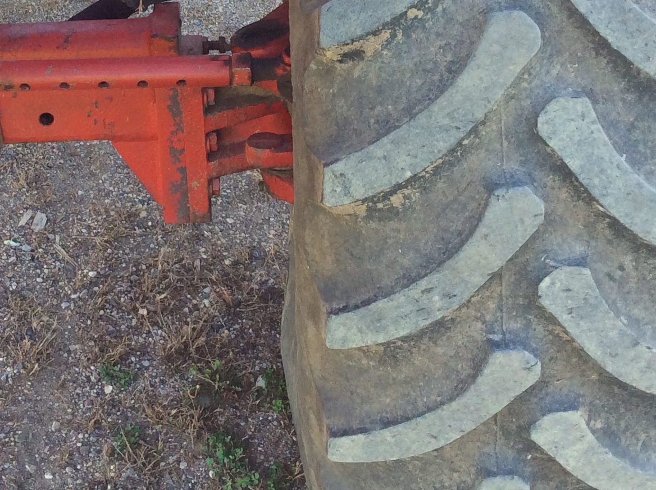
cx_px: 248
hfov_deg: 27.3
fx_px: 1344
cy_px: 67
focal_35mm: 71
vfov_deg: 20.3
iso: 50
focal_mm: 3.3
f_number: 2.4
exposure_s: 1/120
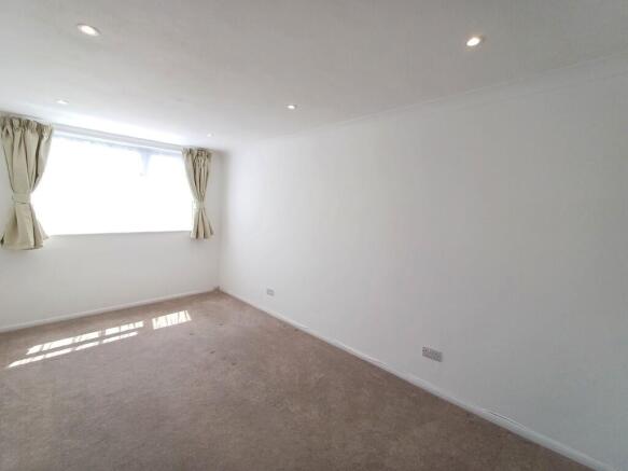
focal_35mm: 16
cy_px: 236
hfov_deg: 94.5
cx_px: 314
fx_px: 290
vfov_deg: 78.1
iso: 40
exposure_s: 1/100
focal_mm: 1.64
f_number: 2.2
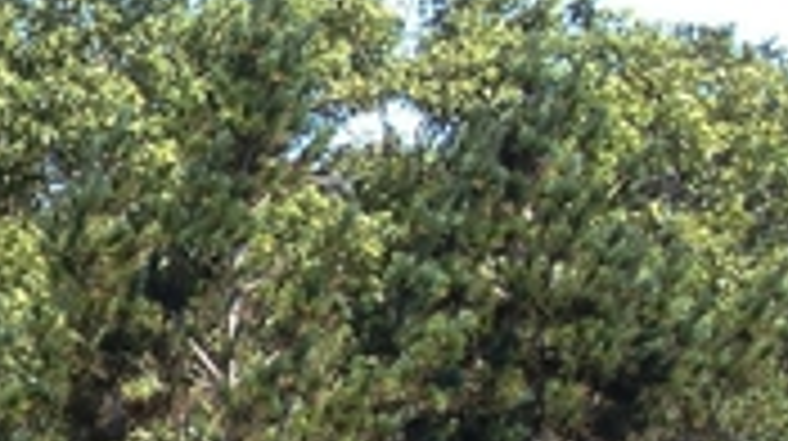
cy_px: 774
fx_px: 4655
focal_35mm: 223
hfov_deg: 8.4
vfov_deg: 5.4
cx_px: -1400
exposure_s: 1/361
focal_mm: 4.28
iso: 64
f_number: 2.4
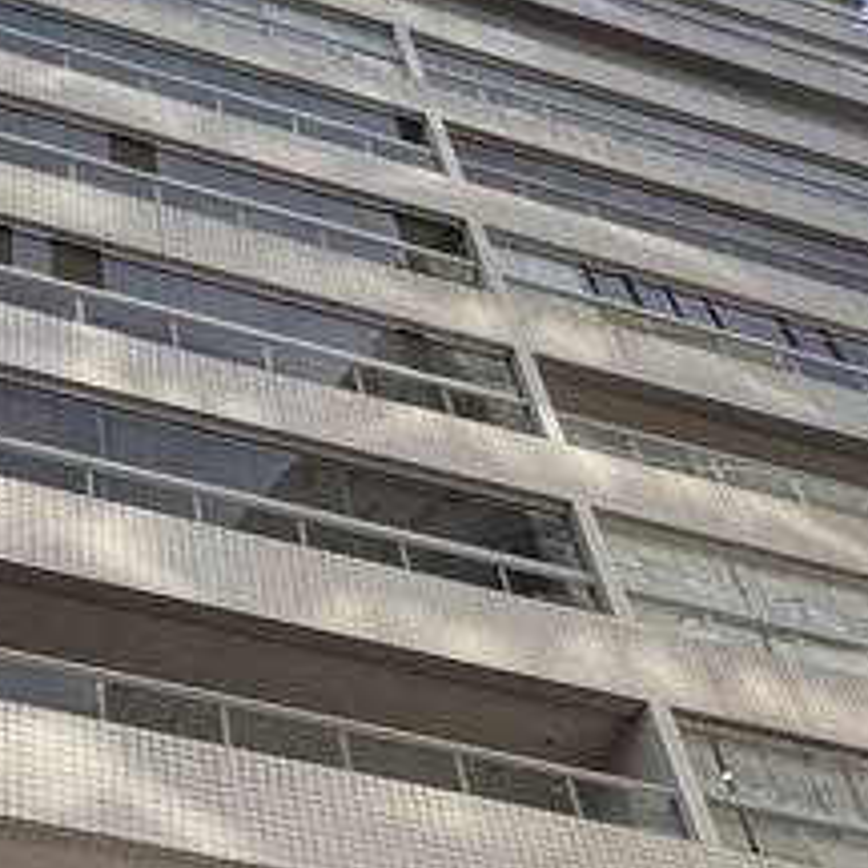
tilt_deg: +43.6
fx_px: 1759
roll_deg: -0.7
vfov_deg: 26.9
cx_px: 20
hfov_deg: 26.4
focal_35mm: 62
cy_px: 760
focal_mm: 2.22
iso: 50
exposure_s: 1/771
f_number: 2.2
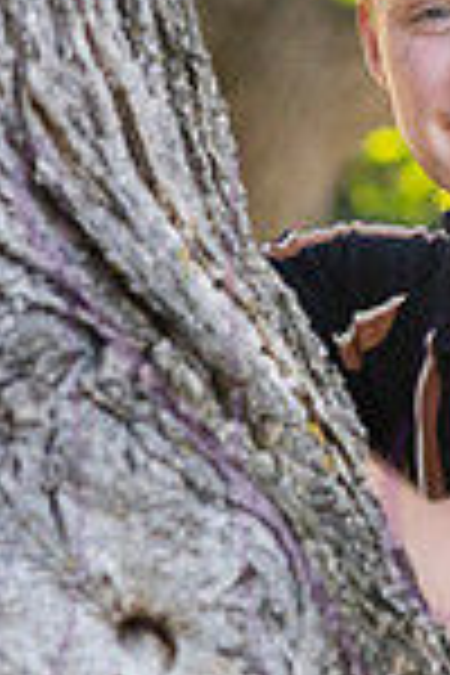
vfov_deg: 5.1
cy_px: 184
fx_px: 7593
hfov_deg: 3.4
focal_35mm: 405
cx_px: 562
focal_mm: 135
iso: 800
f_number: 7.1
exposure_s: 1/320
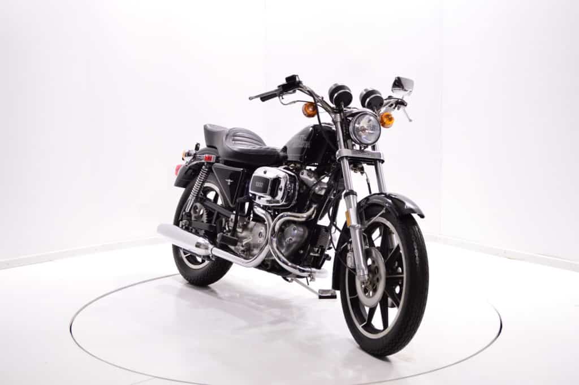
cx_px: 290
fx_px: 844
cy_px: 192
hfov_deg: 37.9
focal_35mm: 52
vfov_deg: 25.7
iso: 1600
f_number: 6.3
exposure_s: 1/100
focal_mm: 35
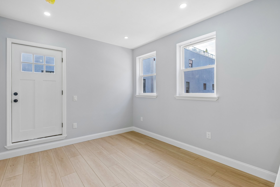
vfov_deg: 73.7
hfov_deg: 96.7
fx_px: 124
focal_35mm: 16
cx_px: 134
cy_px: 92
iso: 250
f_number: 8
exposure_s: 1/18
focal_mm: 10
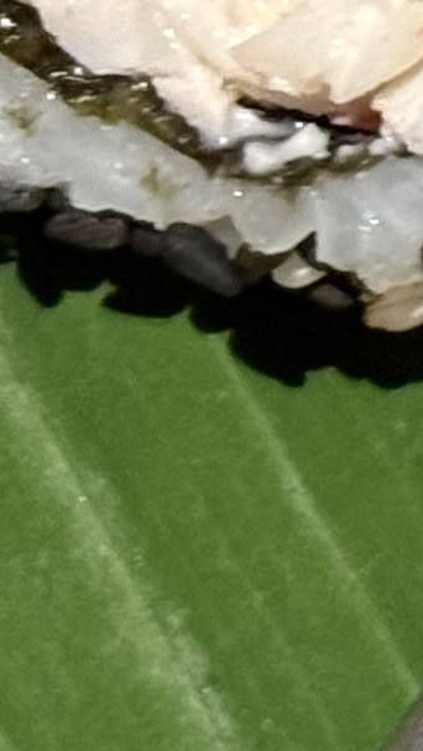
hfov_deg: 3.5
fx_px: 6919
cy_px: -669
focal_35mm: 347
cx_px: 1020
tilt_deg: -54.2
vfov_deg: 6.1
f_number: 1.78
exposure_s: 1/59
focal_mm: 6.76
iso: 200
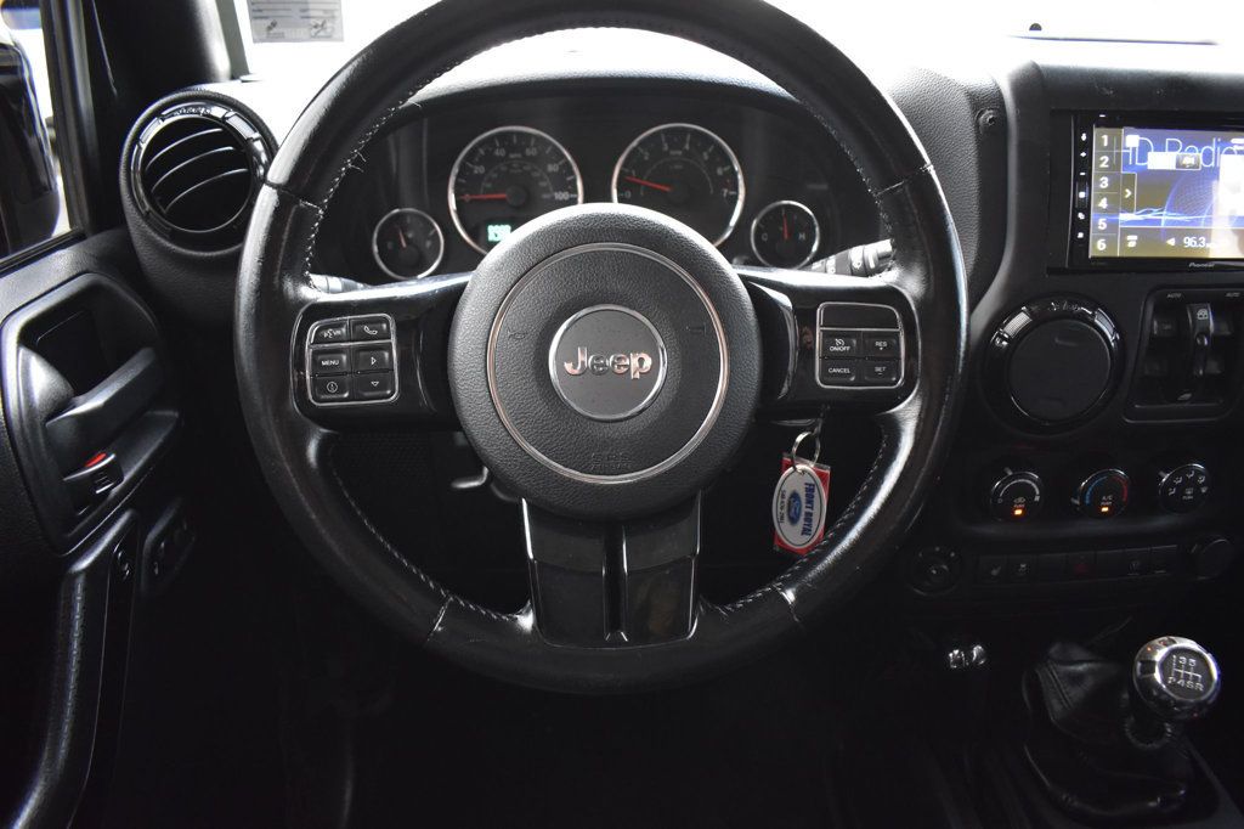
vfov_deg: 47.9
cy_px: 414
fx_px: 933
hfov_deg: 67.4
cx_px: 622
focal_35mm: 27
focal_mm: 18
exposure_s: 1/13
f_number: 3.5
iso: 1600
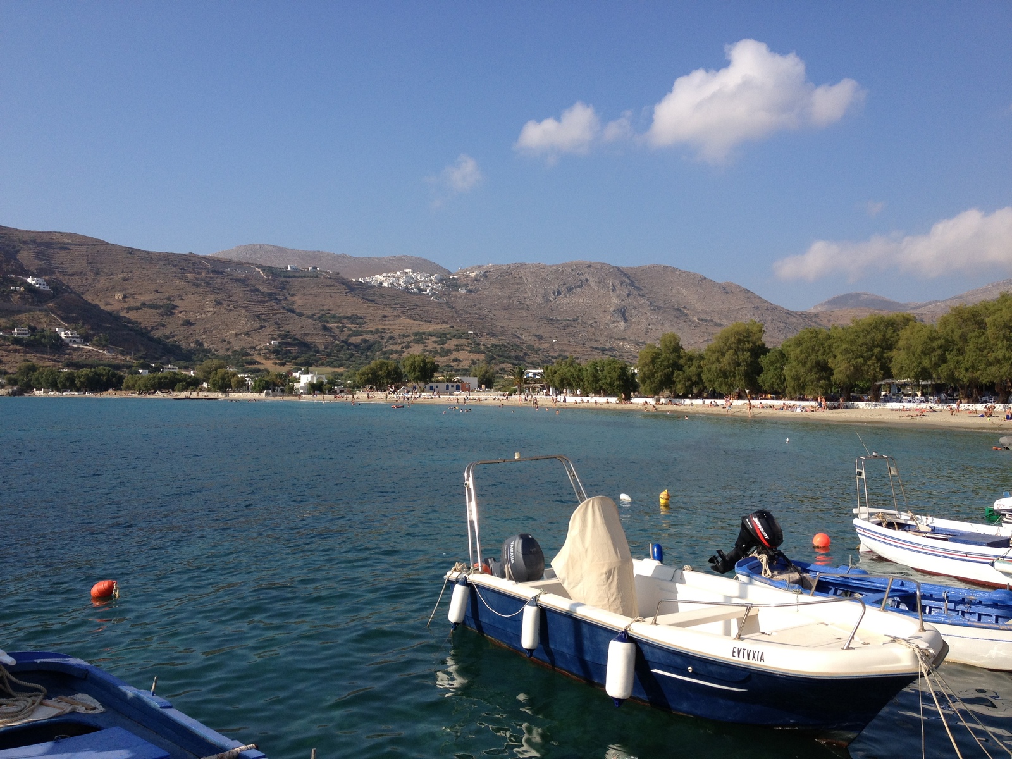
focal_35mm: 35
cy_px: 380
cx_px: 506
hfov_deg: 52.6
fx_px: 1023
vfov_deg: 40.7
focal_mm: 4.28
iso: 50
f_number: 2.4
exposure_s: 1/1623
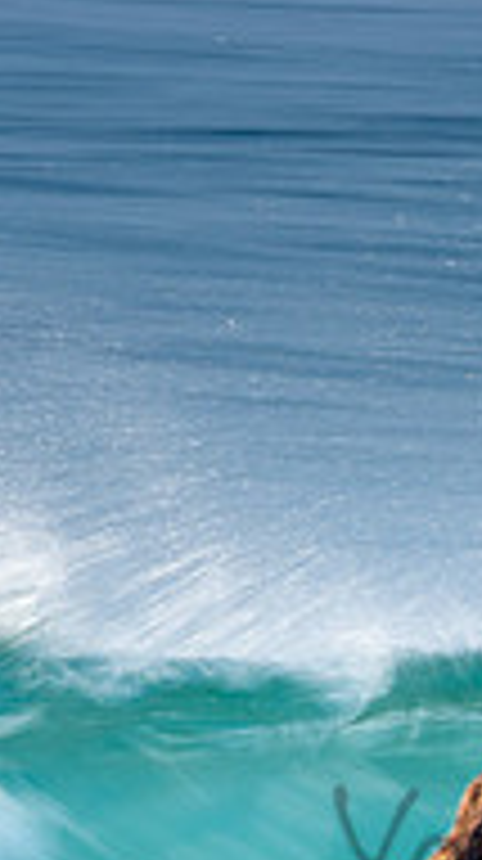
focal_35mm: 2387
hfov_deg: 0.5
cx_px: 797
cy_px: 817
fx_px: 54404
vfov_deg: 0.9
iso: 100
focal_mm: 500
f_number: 22
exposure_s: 1/20
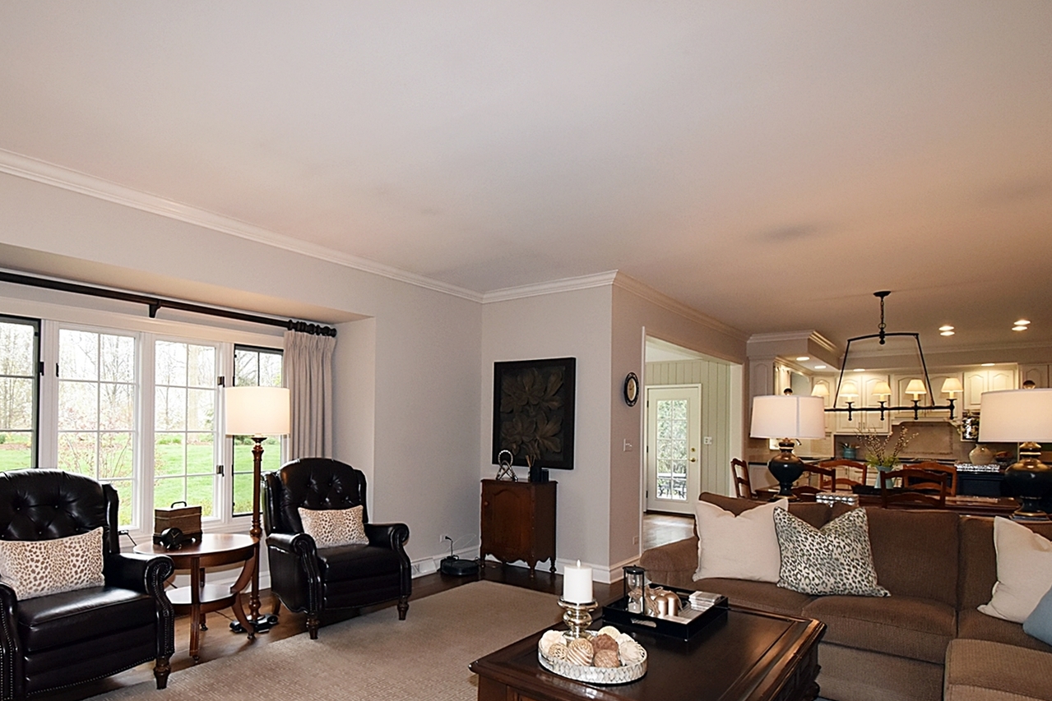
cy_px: 418
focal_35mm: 19
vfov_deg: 64.0
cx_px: 446
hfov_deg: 86.3
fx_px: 555
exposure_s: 1/80
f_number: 4.5
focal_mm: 10
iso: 800
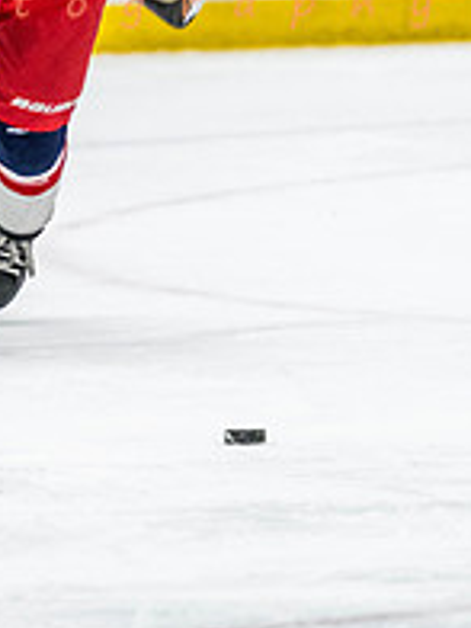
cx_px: 22
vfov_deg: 2.9
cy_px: -122
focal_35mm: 693
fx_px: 12572
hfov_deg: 2.1
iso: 3200
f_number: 2.8
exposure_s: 1/640
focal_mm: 190
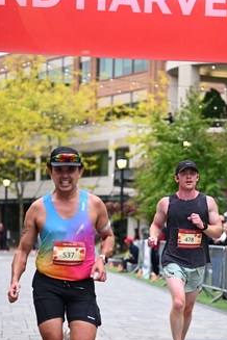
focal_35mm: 128
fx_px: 1211
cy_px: 265
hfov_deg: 10.7
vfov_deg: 15.9
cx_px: 170
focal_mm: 76
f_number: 2.8
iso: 1250
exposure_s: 1/2500
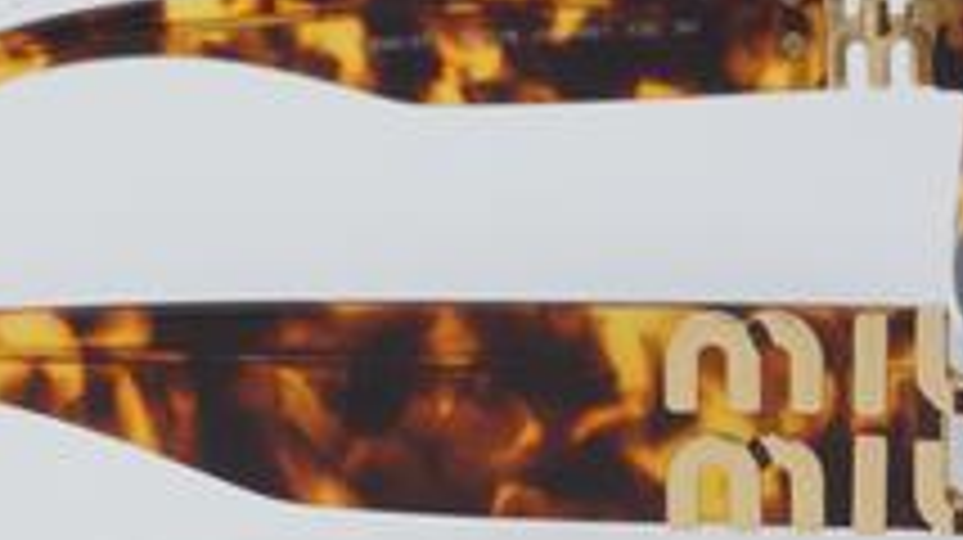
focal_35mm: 147
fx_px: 3751
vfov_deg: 8.2
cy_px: 342
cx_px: 346
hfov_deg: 14.6
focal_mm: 50
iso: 100
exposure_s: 1/3
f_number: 32
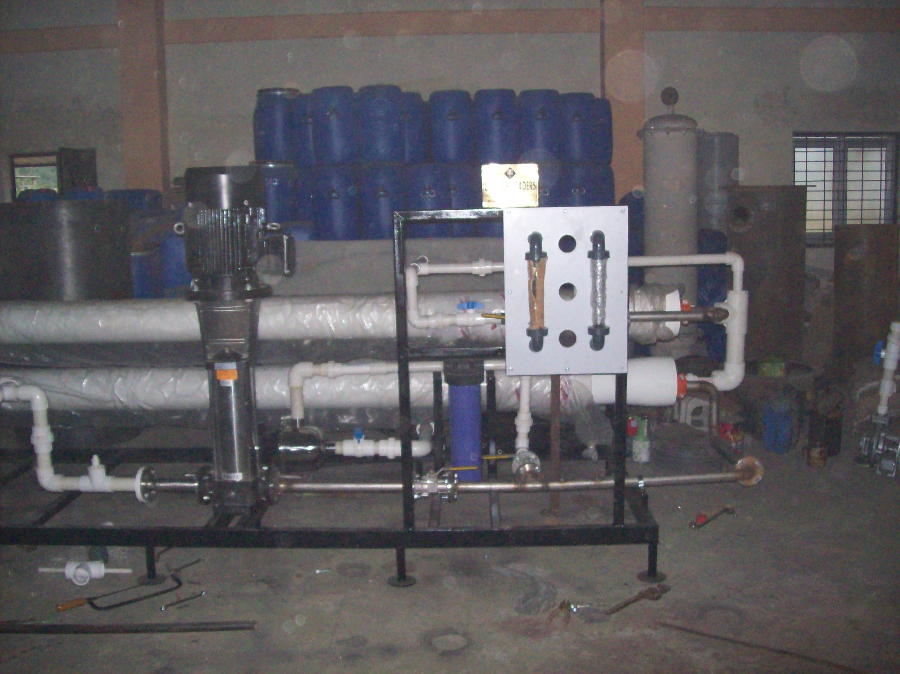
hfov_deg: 51.4
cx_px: 450
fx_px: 936
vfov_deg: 39.6
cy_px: 337
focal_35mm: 36
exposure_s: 1/512
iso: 400
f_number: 2.7
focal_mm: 6
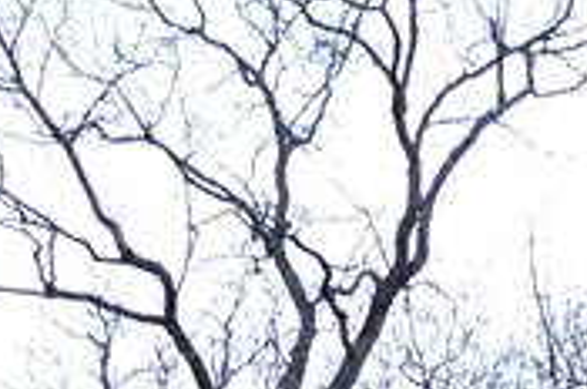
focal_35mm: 168
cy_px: 825
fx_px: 2734
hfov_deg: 12.1
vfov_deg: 7.7
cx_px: 592
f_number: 3.5
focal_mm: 18
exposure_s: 1/60
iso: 400
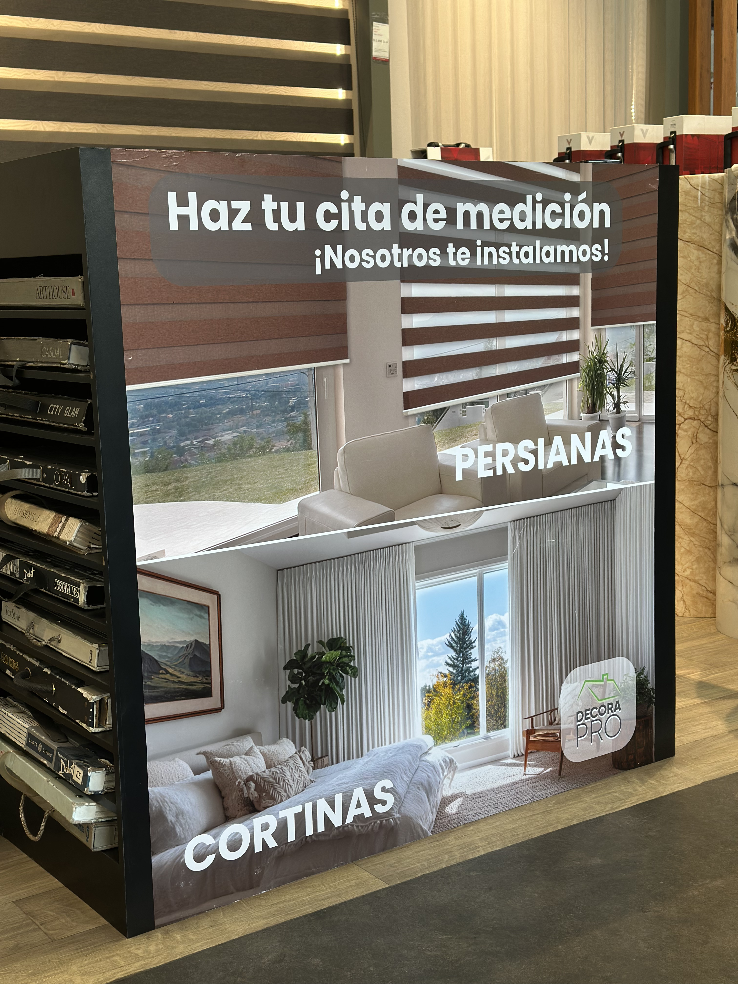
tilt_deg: -9.2
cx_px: 369
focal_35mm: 48
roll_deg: +1.1
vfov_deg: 39.7
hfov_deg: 30.3
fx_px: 1364
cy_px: 492
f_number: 1.78
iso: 64
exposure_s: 1/60
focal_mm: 6.86
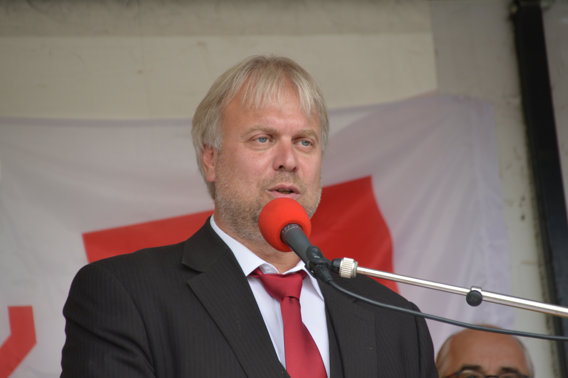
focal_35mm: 375
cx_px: 284
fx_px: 5911
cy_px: 189
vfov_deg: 3.7
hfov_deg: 5.5
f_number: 6.3
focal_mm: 250
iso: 200
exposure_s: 1/125
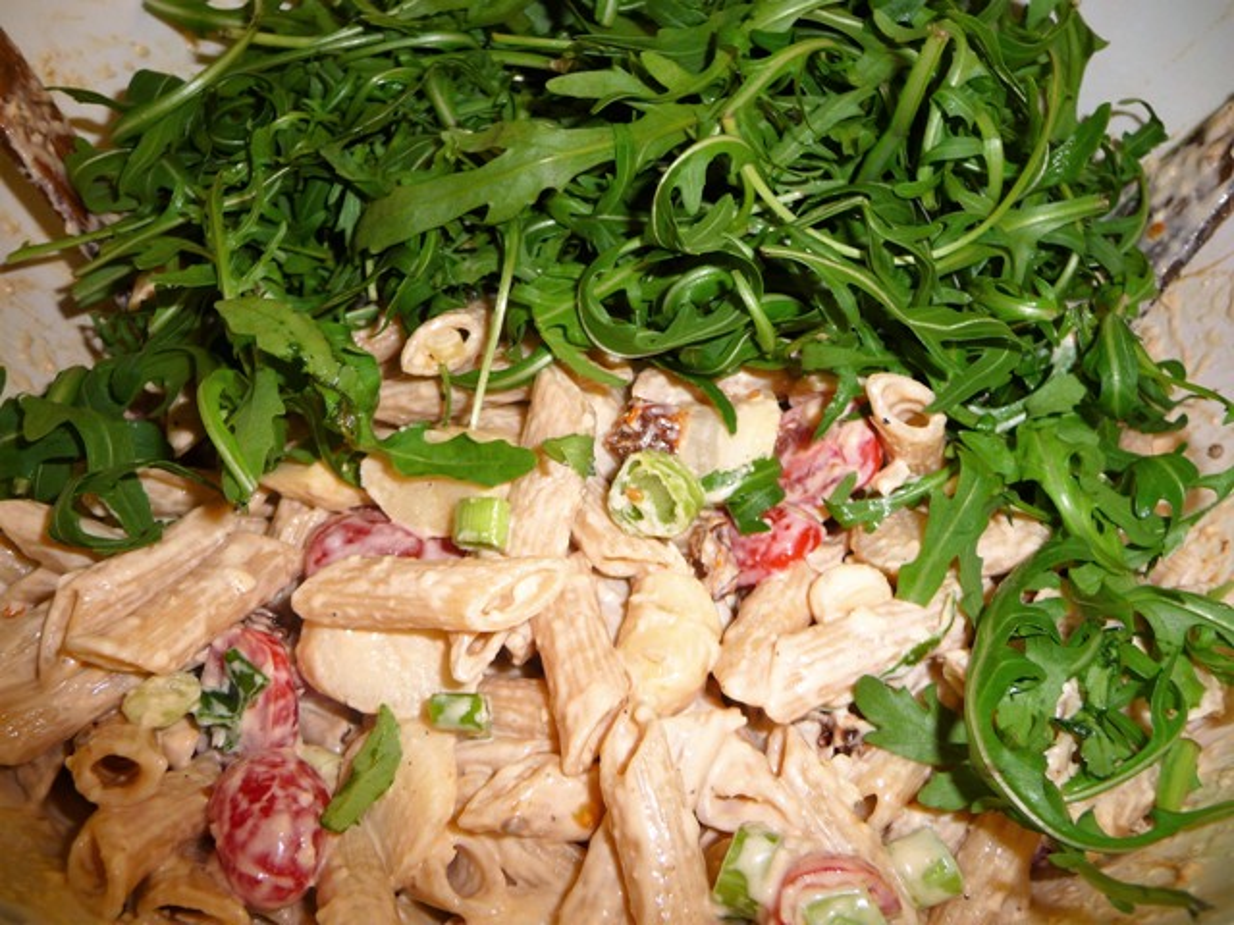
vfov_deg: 49.7
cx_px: 617
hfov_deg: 63.4
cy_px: 462
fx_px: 998
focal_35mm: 28
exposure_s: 1/30
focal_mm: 4.7
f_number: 3.3
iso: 100
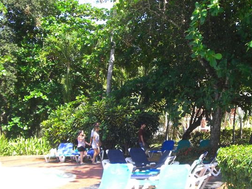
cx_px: 195
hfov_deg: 26.3
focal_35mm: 73
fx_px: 532
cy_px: 107
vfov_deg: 20.2
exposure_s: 1/250
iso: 64
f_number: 2.7
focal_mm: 6.2
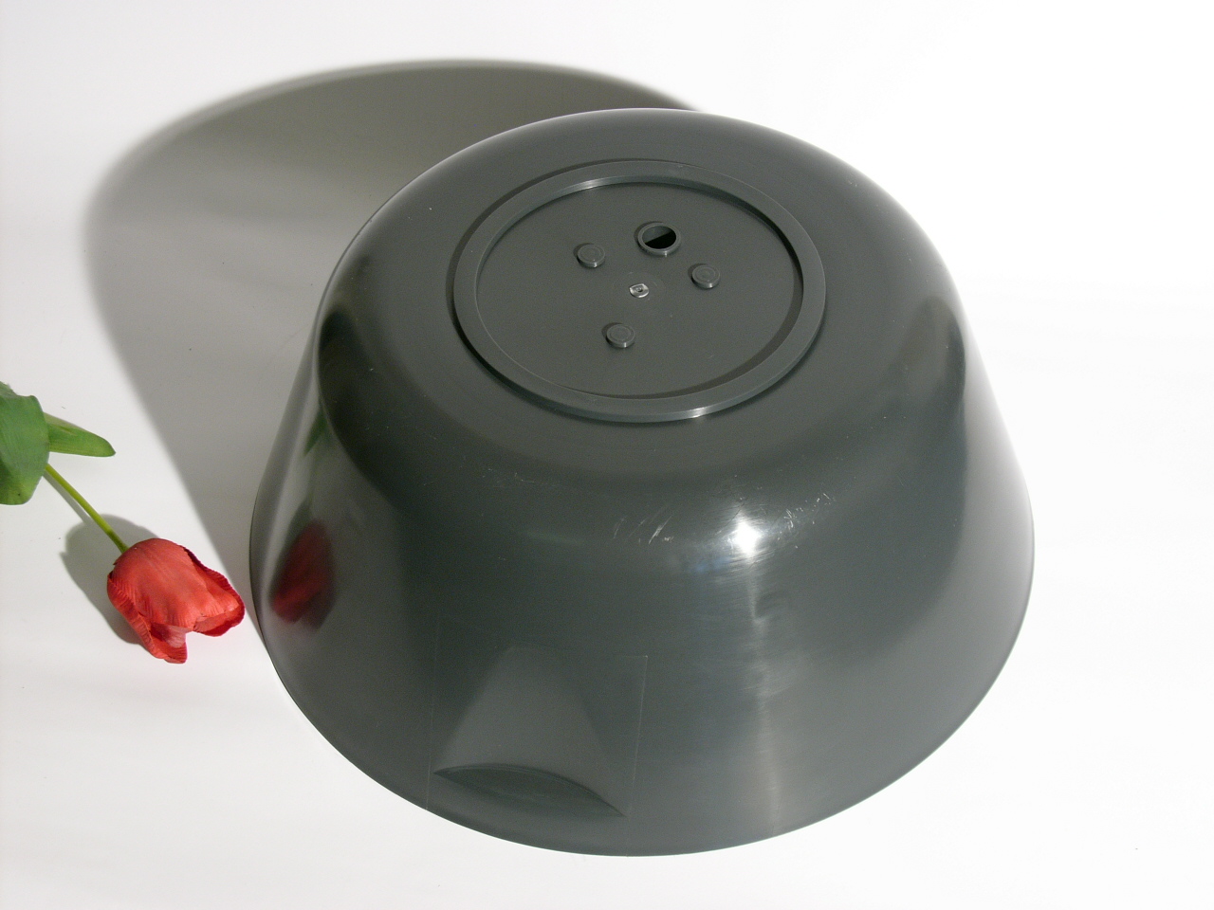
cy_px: 455
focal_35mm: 61
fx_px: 2139
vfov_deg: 24.0
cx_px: 607
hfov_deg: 31.7
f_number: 3.2
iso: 100
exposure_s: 1/60
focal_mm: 15.4
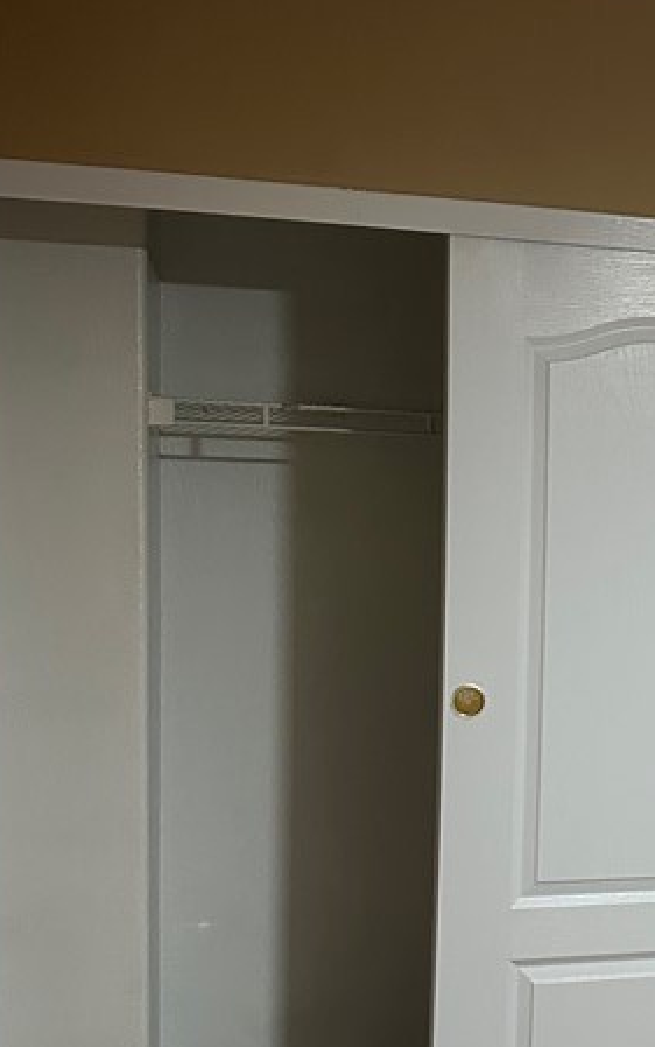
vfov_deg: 35.0
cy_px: 616
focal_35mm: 58
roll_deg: -2.4
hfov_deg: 20.6
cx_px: 832
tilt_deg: -3.7
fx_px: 1655
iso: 500
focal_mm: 6.86
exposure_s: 1/60
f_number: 1.78
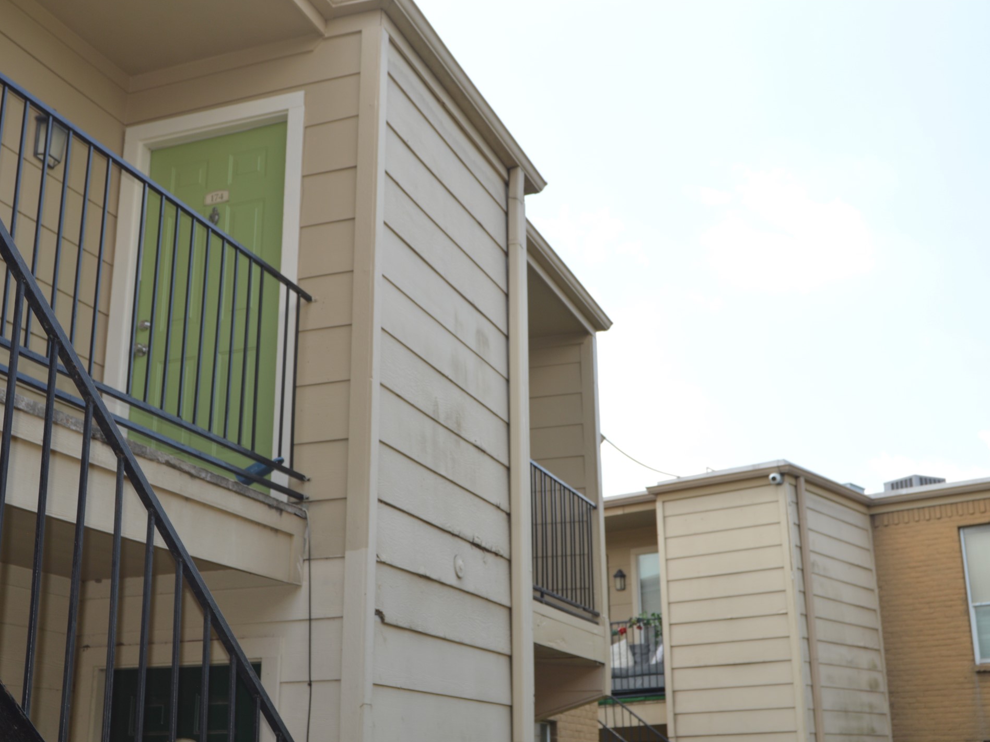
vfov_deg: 33.6
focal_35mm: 43
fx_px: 1230
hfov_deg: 43.9
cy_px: 372
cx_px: 492
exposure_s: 1/200
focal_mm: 26
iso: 100
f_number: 8
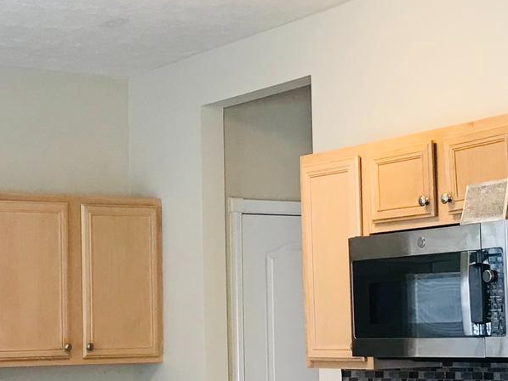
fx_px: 1409
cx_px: 190
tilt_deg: +0.6
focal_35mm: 96
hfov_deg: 20.4
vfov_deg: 15.3
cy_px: 293
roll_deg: +3.1
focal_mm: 3.99
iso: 20
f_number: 1.8
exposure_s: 1/30
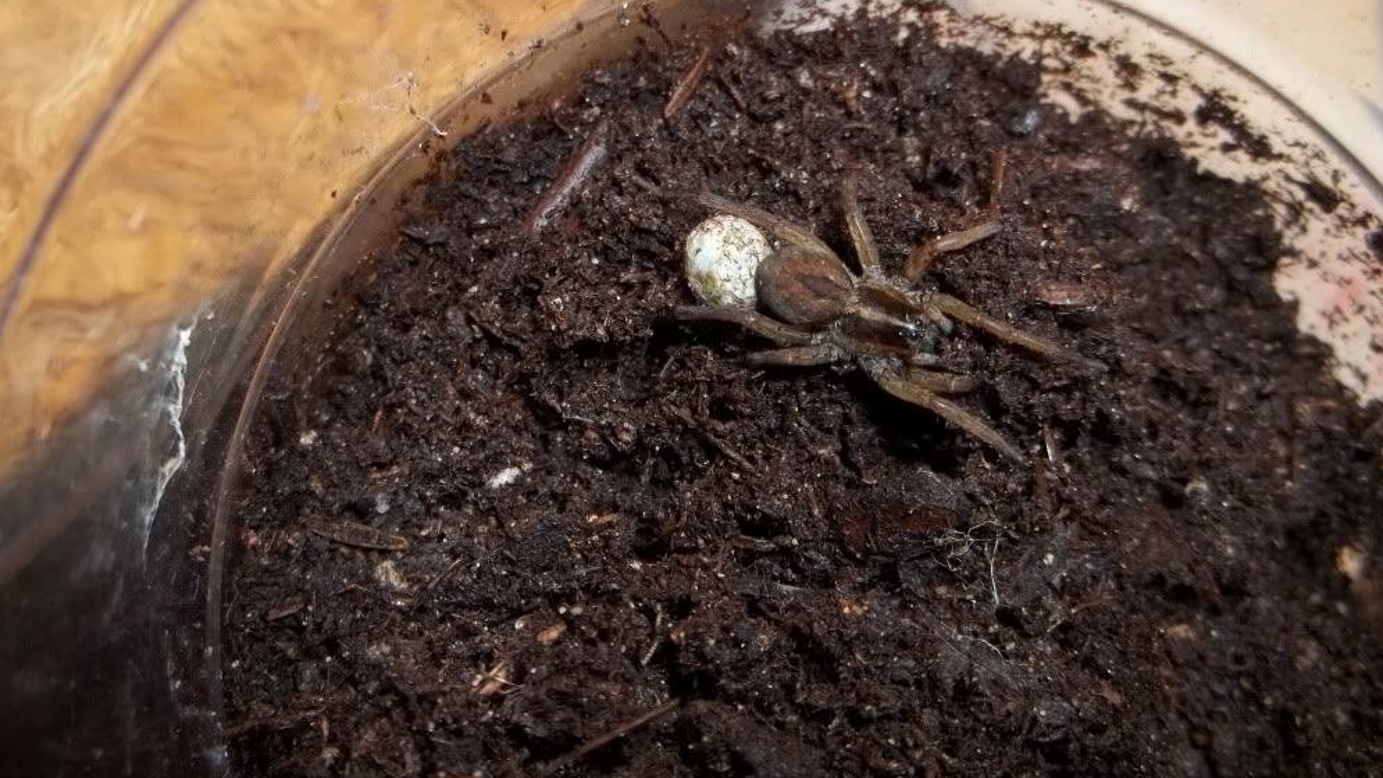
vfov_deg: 31.7
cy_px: 247
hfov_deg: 54.0
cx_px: 678
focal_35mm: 37
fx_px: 1357
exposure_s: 1/30
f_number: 3.3
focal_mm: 5.9
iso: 64
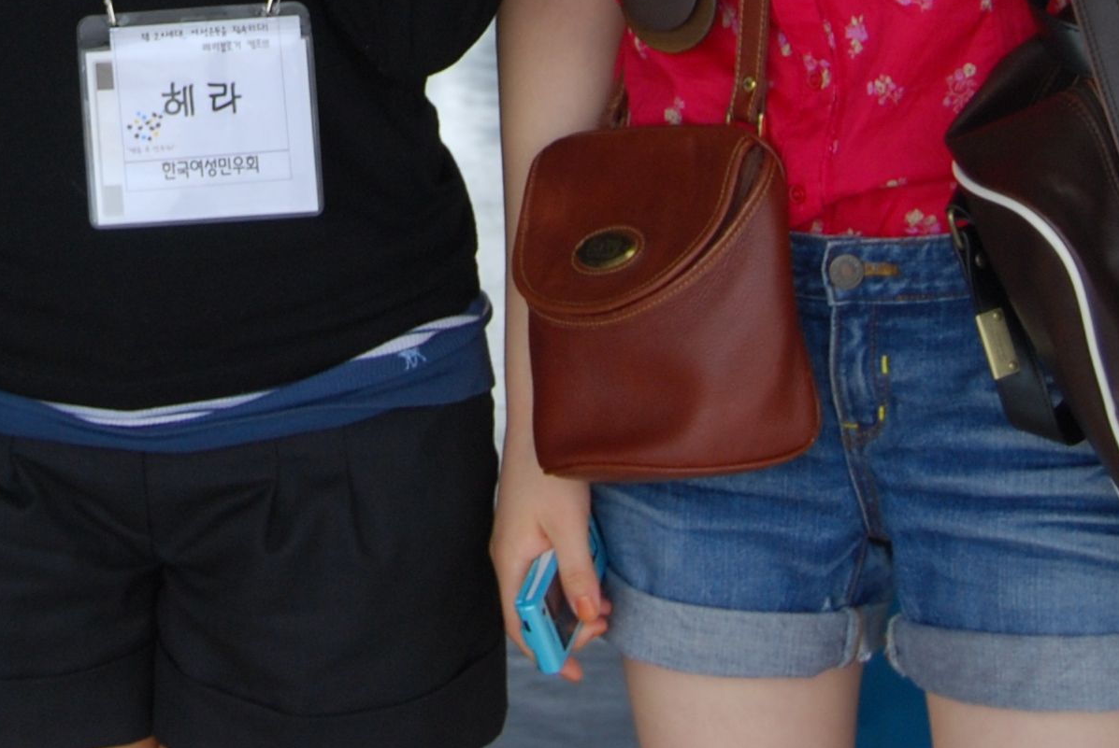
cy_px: -460
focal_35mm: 165
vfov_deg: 8.1
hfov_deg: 12.3
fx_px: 5134
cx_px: 40
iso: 200
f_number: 5
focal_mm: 34
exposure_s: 1/100
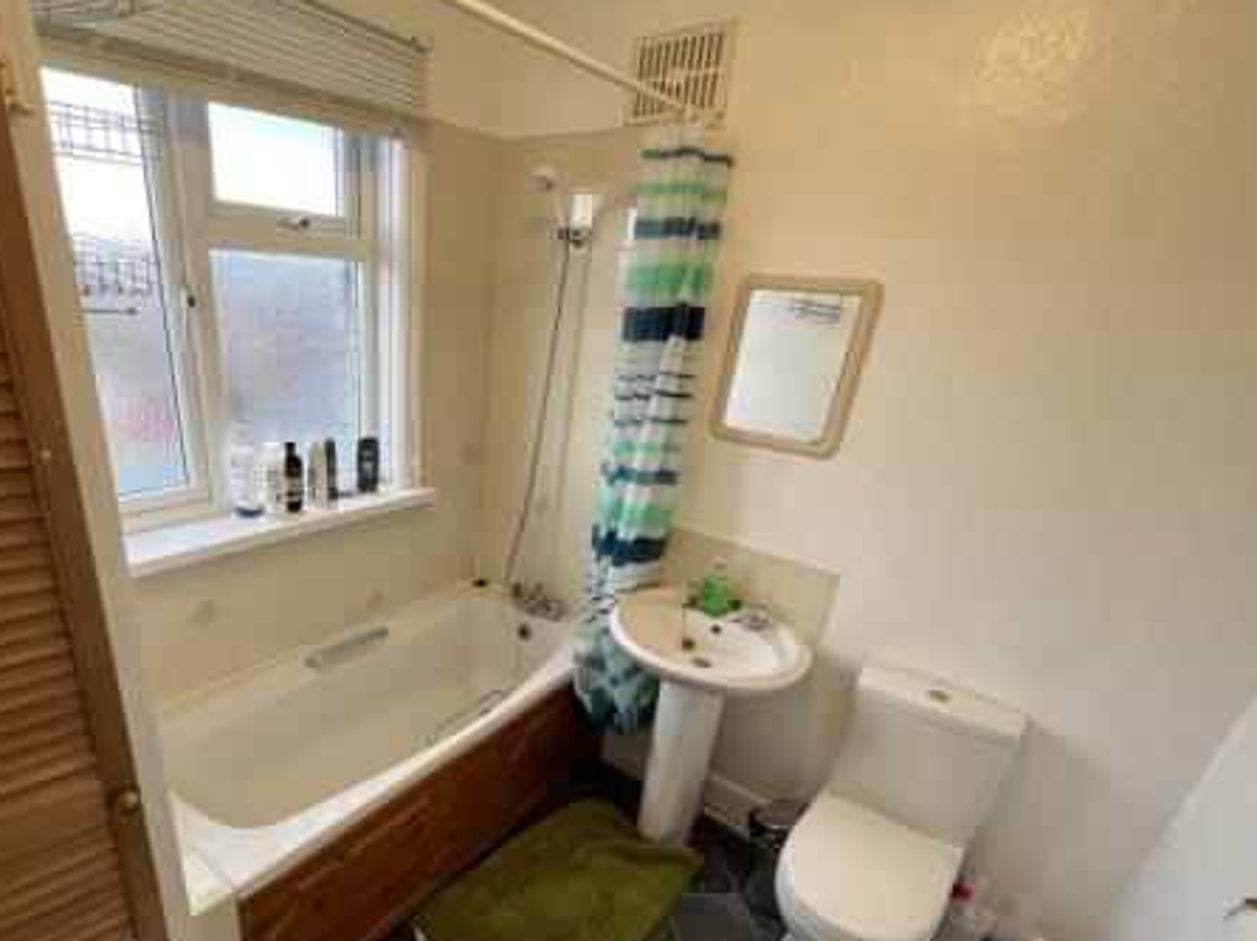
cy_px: 585
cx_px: 489
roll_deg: -3.9
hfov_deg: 89.6
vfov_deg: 73.5
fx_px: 617
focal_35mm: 17
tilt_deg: -24.4
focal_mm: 1.57
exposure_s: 1/100
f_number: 1.8
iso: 160
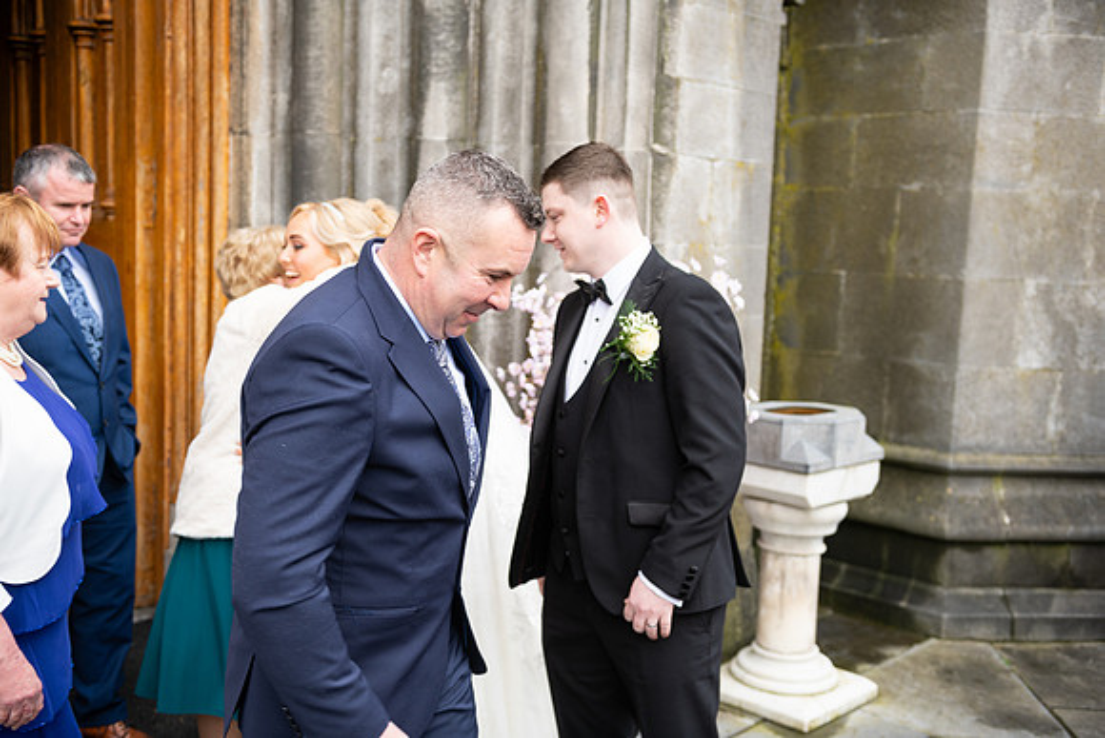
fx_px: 1167
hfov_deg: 50.7
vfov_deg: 35.1
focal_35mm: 38
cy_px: 369
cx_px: 552
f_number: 3.5
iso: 125
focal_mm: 38
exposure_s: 1/160
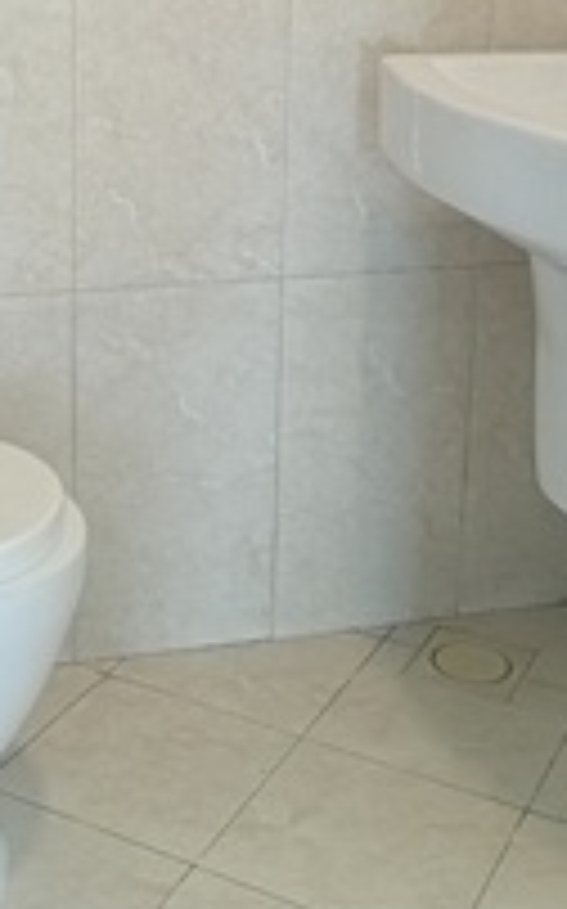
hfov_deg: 21.5
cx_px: 155
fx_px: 1486
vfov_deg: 33.1
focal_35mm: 60
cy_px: 191
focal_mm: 4.7
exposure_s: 1/50
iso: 1619
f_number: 1.7
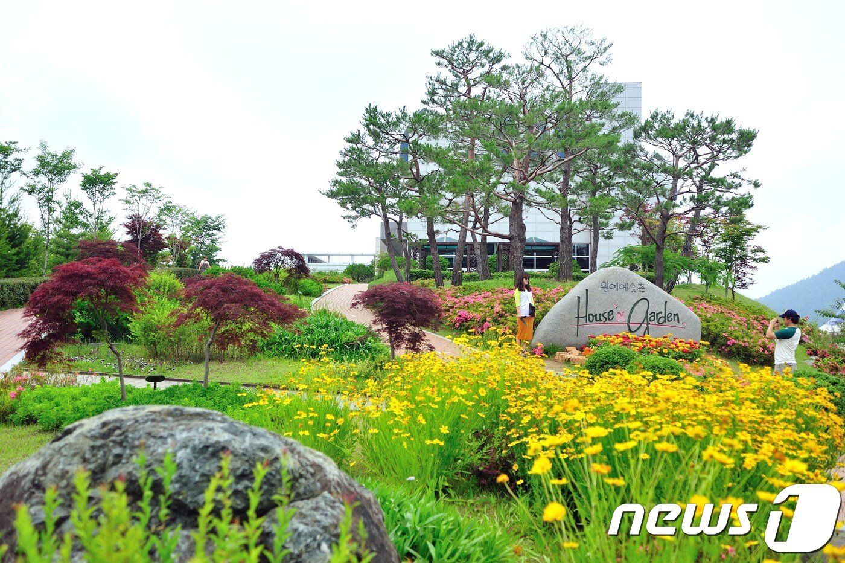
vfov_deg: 38.8
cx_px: 422
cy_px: 282
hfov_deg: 55.8
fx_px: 798
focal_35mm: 34
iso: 200
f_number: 3.5
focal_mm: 34
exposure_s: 1/1250
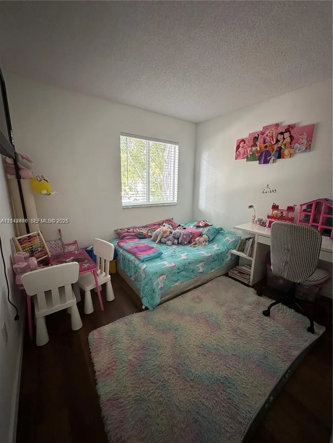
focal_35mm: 14
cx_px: 166
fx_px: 180
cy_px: 222
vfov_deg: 102.1
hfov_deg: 85.7
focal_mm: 2.22
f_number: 2.2
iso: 200
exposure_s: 1/99
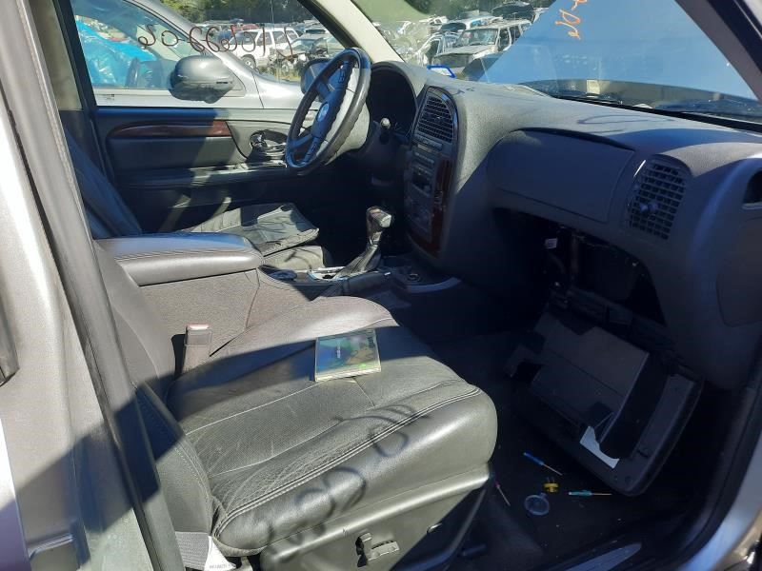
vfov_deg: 54.9
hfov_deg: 69.4
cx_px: 381
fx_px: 550
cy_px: 286
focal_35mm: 25
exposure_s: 1/151
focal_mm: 4.6
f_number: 2
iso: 32
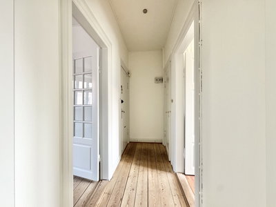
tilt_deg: -0.3
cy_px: 104
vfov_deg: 85.7
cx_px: 138
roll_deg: +0.7
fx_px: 112
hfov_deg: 102.1
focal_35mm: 14
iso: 250
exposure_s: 1/100
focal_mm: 2.22
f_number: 2.2
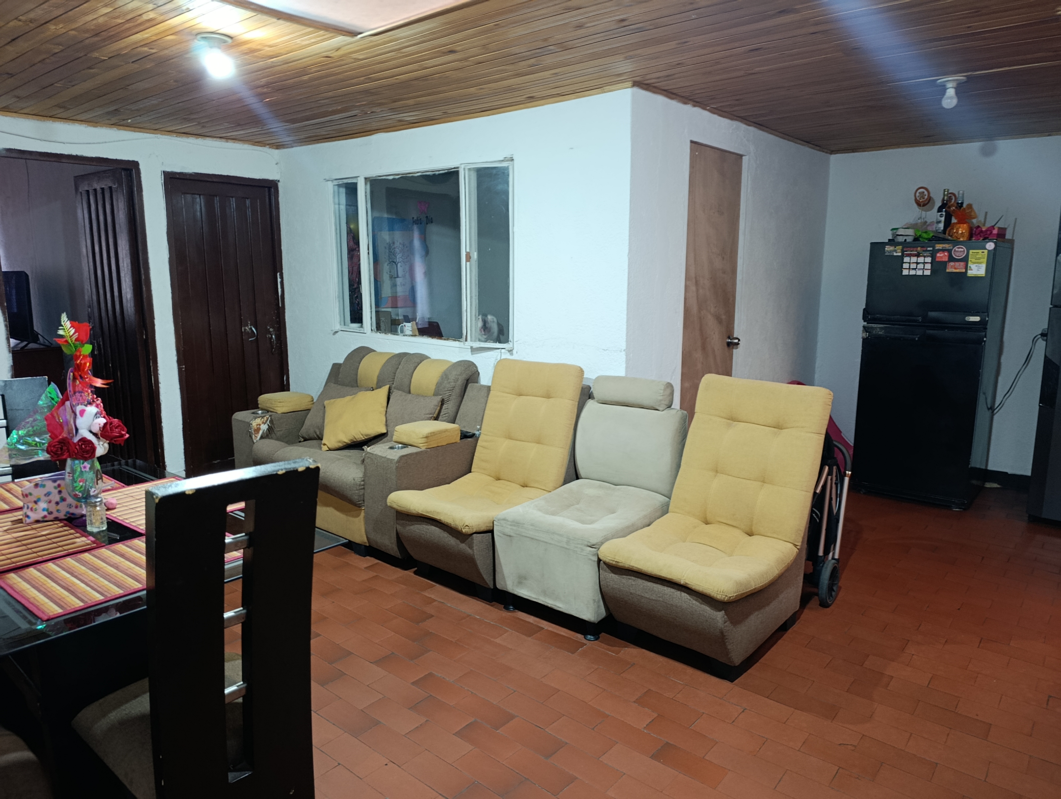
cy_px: 400
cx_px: 530
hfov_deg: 73.8
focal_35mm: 23
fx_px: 706
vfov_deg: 59.0
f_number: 1.65
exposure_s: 1/24
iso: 1147
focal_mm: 6.11
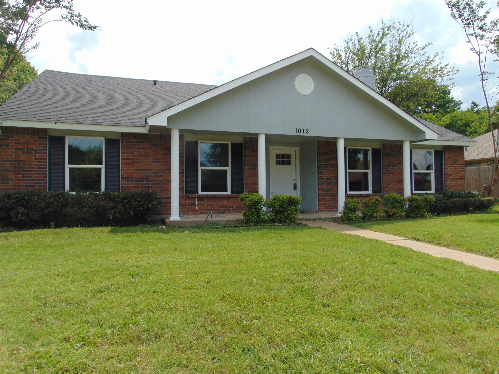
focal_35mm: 25
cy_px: 187
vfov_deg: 54.9
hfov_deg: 69.4
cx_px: 250
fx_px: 360
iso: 80
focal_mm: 4.5
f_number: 7.7
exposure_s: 1/200
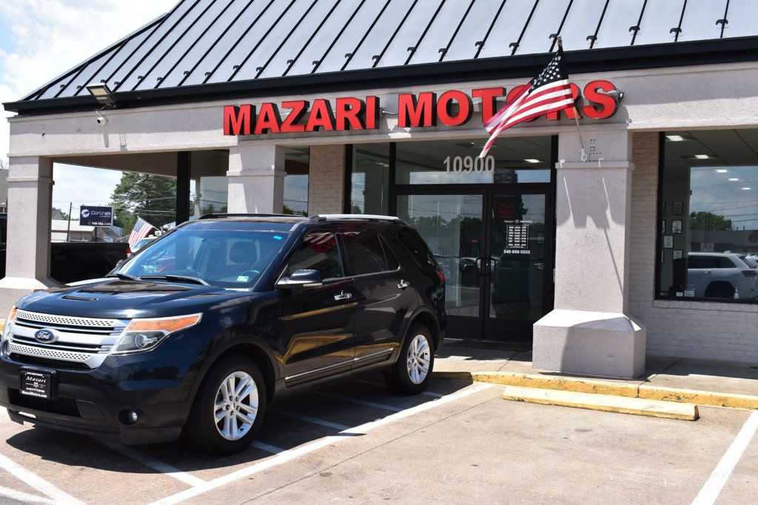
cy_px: 252
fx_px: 852
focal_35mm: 40
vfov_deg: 33.0
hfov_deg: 47.9
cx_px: 379
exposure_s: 1/400
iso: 400
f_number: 11
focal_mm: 27
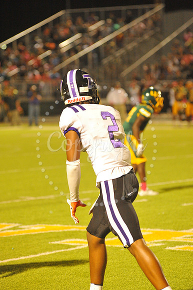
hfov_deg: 6.9
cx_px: 96
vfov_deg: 10.3
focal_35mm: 200
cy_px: 145
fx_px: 1610
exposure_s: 1/200
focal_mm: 200
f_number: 5
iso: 6400
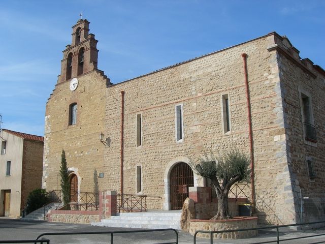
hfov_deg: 49.0
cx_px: 162
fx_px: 357
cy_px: 122
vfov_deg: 37.7
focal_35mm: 38
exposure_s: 1/567
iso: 50
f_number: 4.8
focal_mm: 7.8
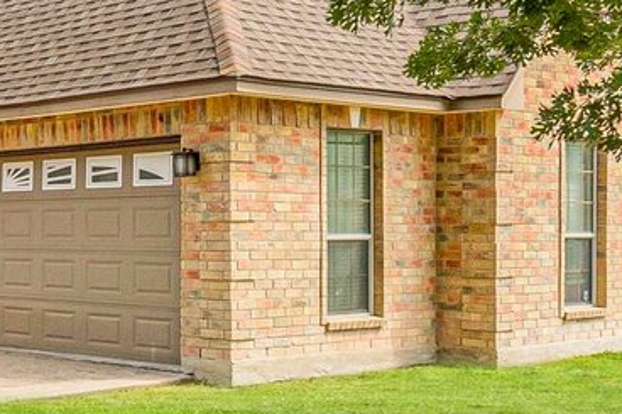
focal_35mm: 66
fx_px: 1140
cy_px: 220
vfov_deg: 20.6
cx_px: -177
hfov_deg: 26.2
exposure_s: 1/250
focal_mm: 10
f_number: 8
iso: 200
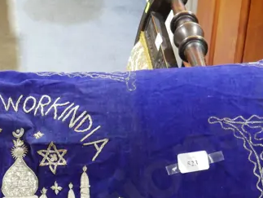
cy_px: 251
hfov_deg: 20.5
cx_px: 64
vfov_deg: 14.9
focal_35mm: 95
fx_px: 723
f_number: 3.6
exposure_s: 1/60
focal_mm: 15
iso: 1600
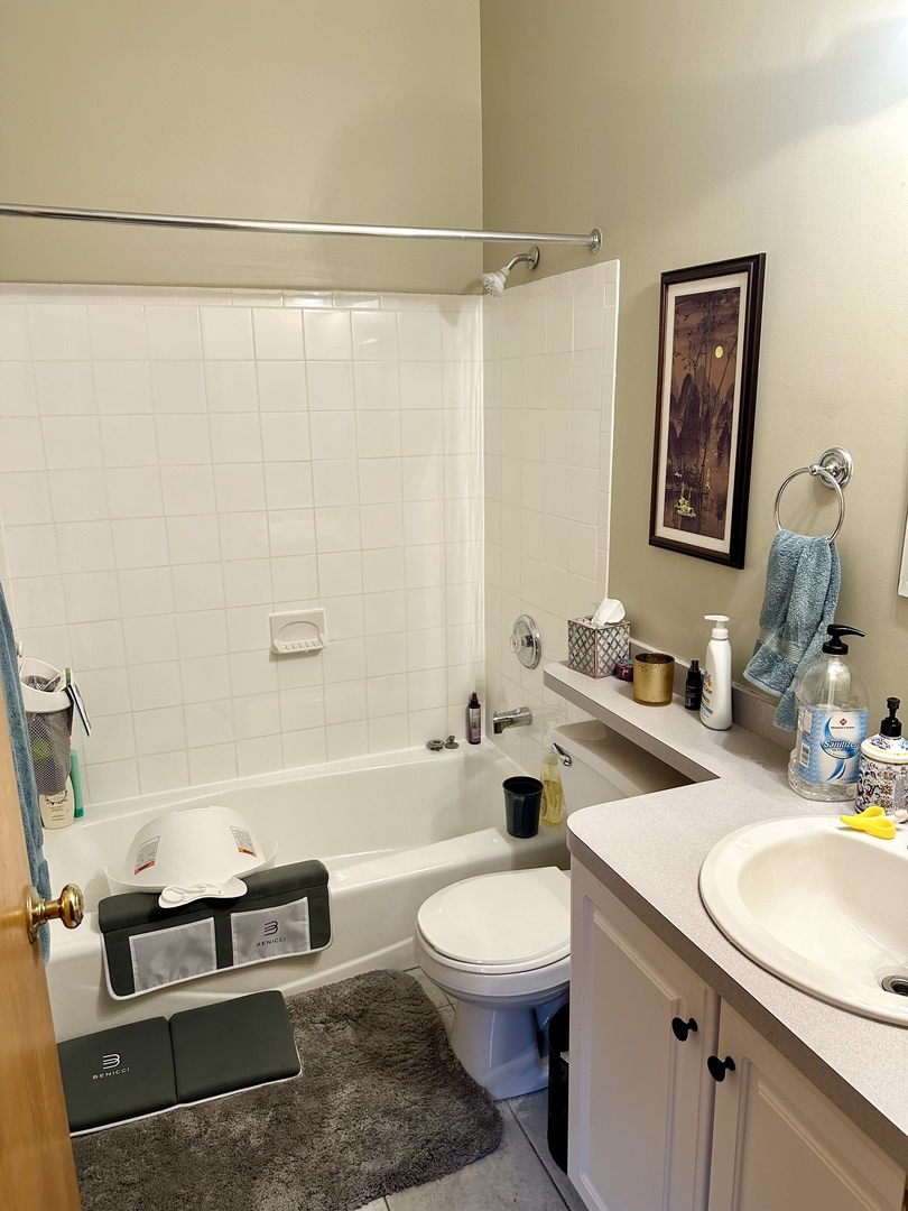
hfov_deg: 56.8
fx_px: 839
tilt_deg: -15.7
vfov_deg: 71.6
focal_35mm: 24
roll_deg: +1.1
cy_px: 606
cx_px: 454
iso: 200
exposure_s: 1/60
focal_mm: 6.86
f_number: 1.78
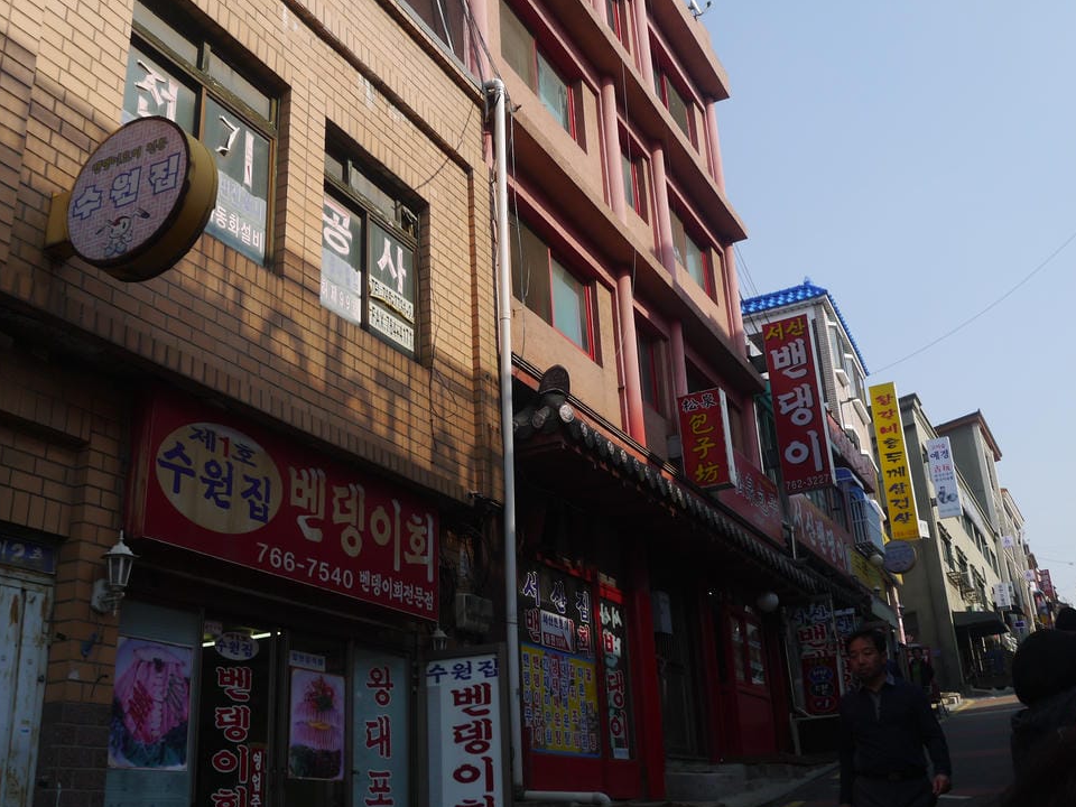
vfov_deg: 40.7
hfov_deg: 52.6
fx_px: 1088
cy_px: 410
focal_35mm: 35
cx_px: 519
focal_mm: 14
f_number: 7.1
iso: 160
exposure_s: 1/500
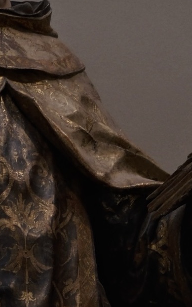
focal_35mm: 106
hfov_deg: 12.1
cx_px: -22
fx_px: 887
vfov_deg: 19.4
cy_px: 62
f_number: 2.8
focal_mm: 23
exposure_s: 1/100
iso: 320
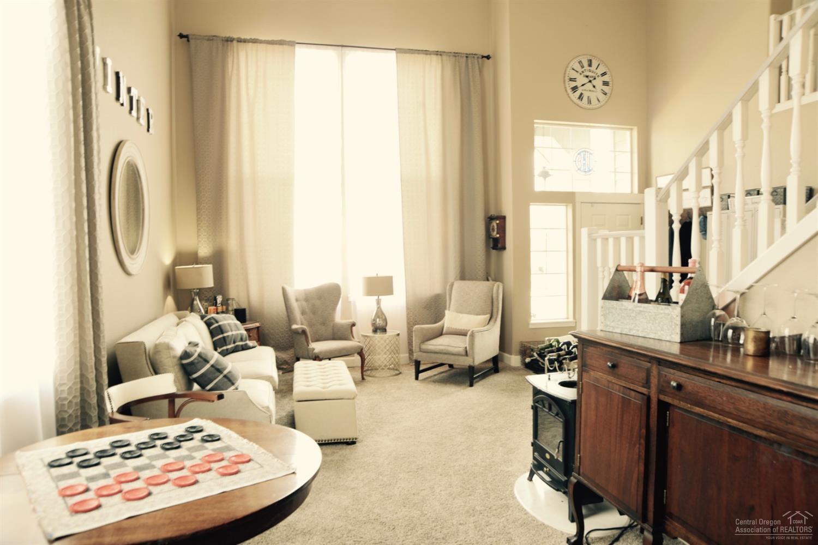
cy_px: 272
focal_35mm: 24
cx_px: 409
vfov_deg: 53.1
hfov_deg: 73.7
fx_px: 545
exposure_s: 1/4
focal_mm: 24
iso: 100
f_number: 8
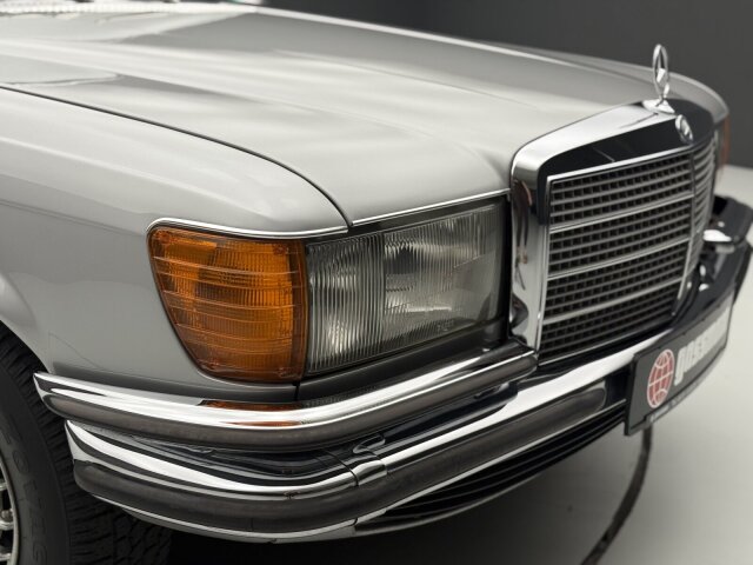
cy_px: 282
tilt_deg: -15.9
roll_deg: -0.6
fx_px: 1044
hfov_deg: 39.7
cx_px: 376
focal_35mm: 48
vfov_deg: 30.3
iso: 80
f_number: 1.78
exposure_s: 1/99
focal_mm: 6.76
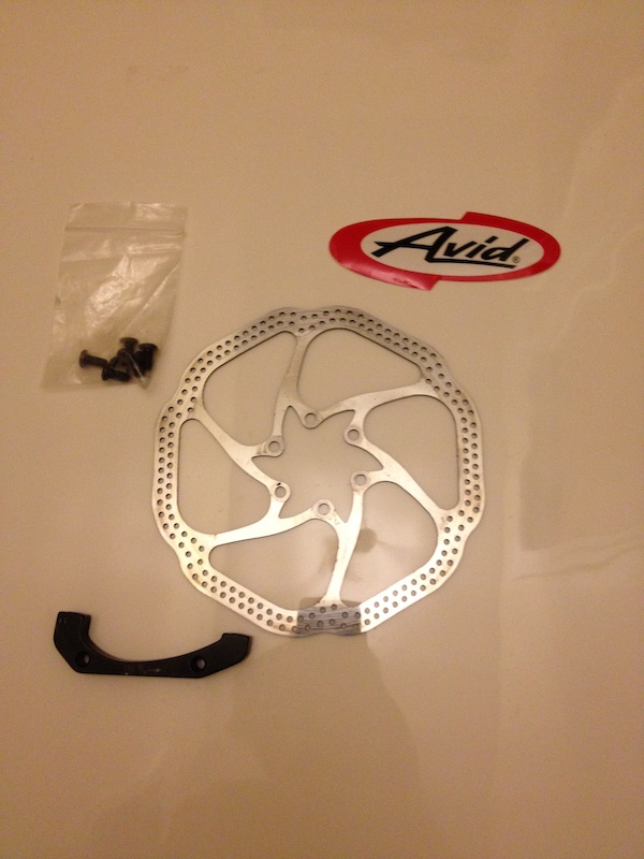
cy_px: 430
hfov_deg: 40.7
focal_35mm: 35
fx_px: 868
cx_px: 322
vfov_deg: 52.6
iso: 250
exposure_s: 1/20
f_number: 2.4
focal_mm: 4.28
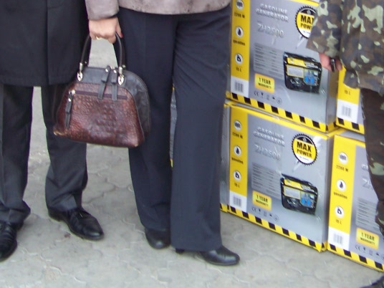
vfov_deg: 16.7
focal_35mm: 86
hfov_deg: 22.7
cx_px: 241
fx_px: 954
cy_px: -10
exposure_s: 1/40
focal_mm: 5.85
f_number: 2.8
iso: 71
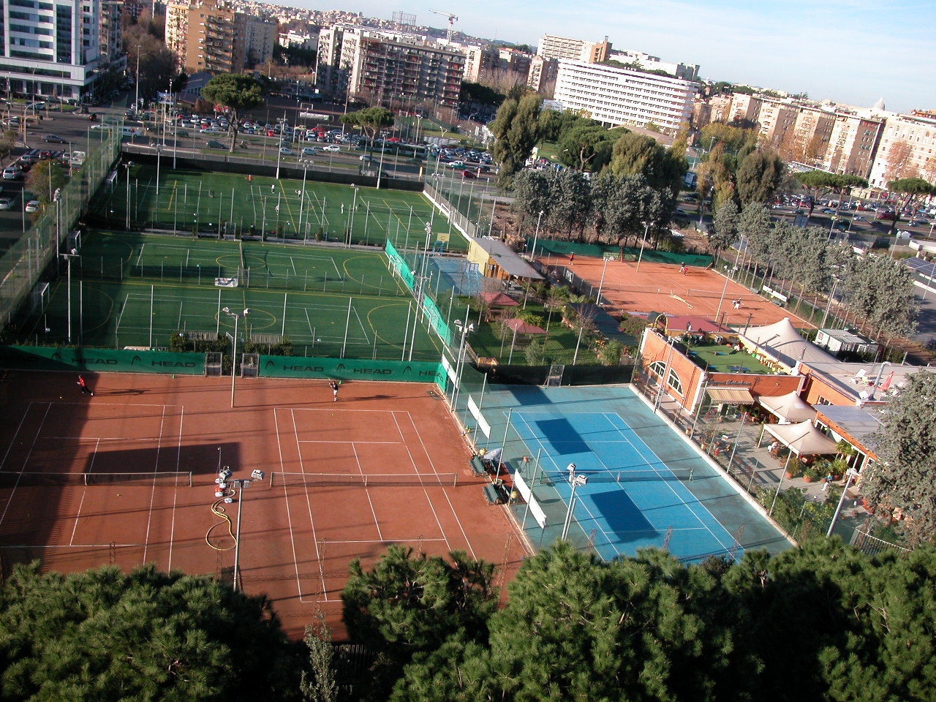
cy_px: 351
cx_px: 468
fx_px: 757
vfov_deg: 49.7
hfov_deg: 63.4
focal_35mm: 28
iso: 100
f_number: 5.6
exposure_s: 1/250
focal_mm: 7.1
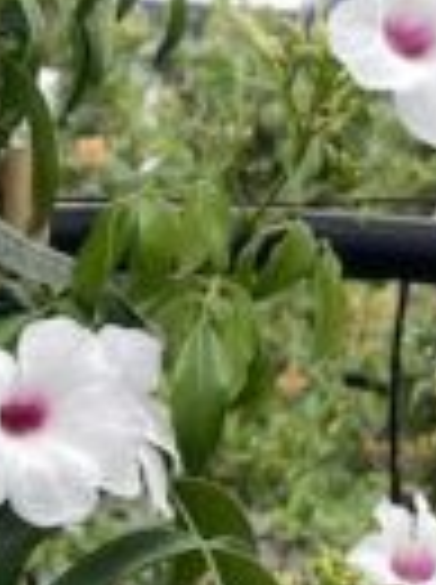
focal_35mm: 107
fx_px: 1803
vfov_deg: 18.4
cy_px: 331
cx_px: -108
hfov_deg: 13.4
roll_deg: -3.1
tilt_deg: -0.4
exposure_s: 1/997
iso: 32
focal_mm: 4.2
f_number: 1.6
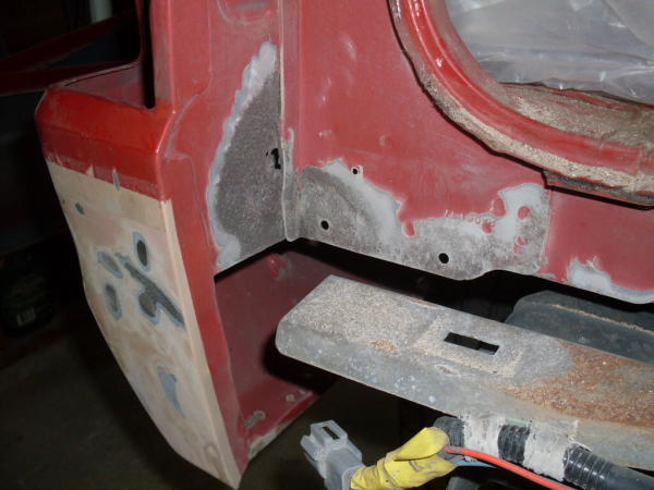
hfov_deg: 49.0
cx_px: 327
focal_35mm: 38
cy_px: 245
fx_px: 718
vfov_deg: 37.7
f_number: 2.8
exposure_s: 1/45
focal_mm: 6.3
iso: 100
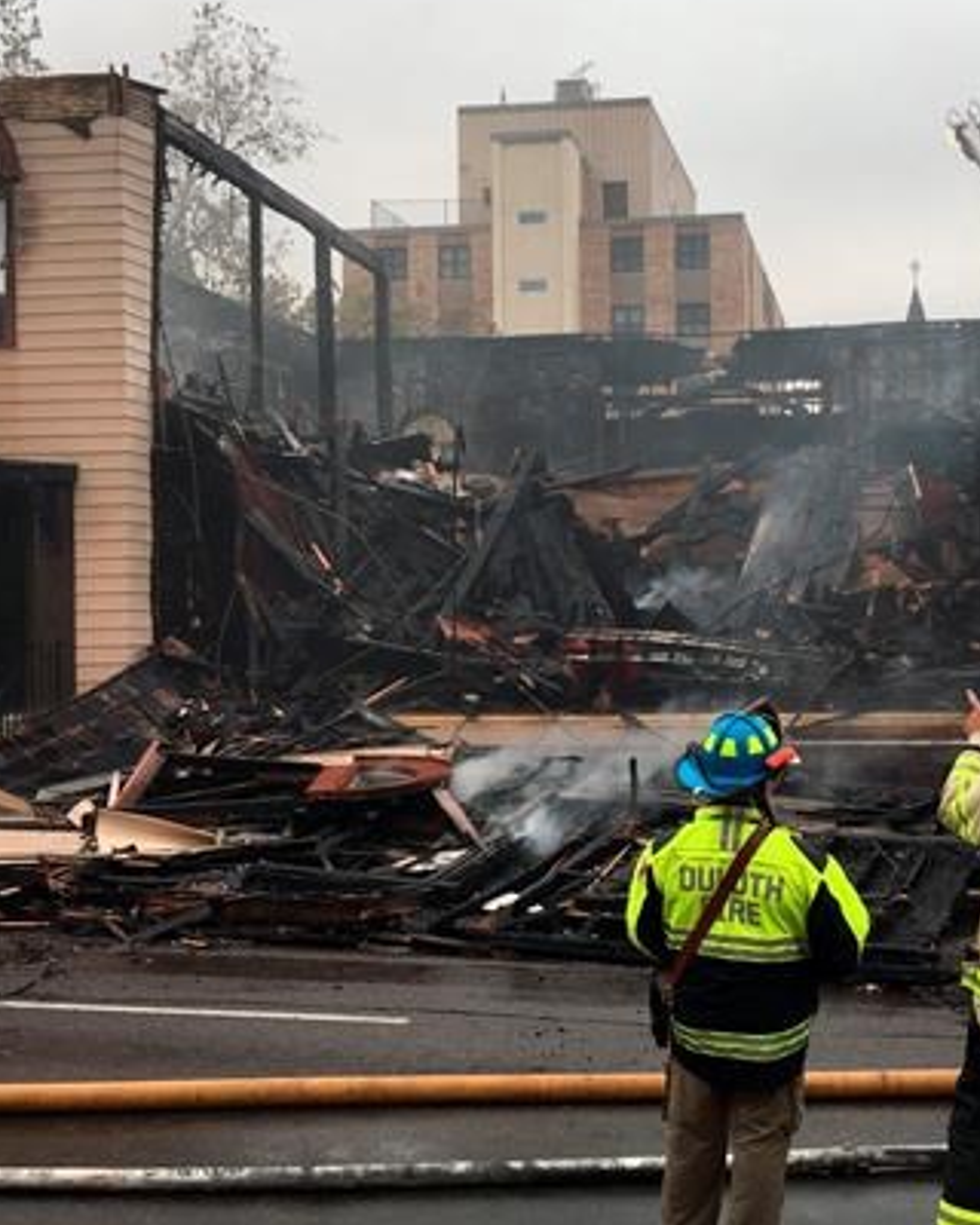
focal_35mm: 46
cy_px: 554
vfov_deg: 40.3
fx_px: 1668
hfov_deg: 32.4
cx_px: 677
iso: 40
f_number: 2.2
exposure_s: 1/120
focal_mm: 4.15
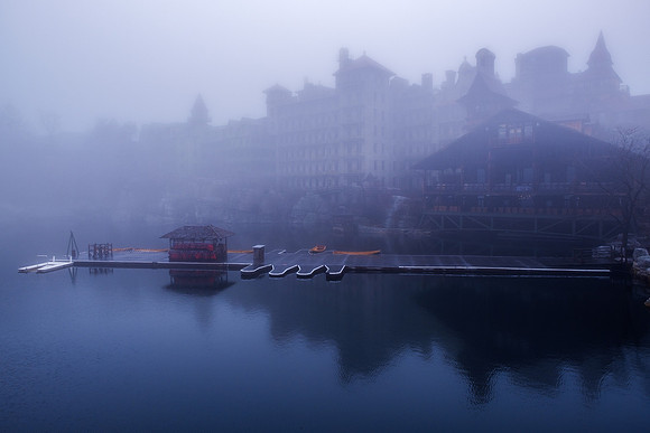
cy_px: 212
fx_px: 444
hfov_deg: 72.5
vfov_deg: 52.1
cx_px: 326
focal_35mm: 25
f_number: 8
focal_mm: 16
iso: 200
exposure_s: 1/90
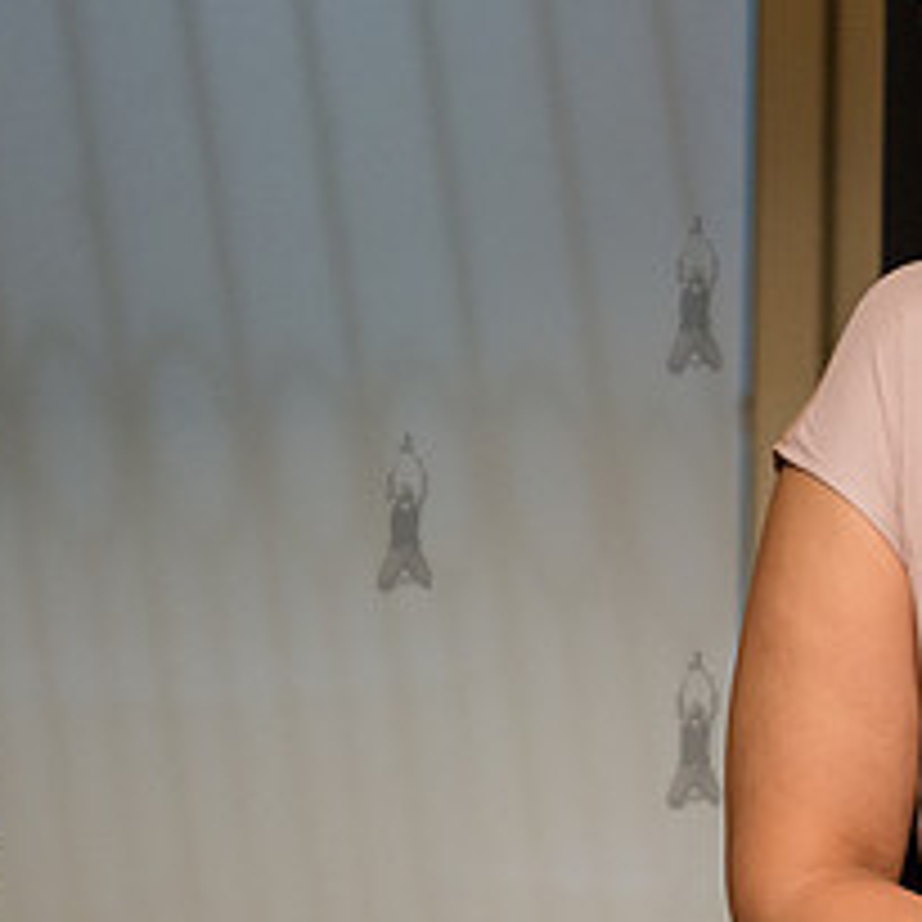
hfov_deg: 8.9
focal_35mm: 192
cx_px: 1273
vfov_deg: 9.1
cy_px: 510
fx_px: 5786
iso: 2500
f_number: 4
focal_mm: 80
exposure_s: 1/800
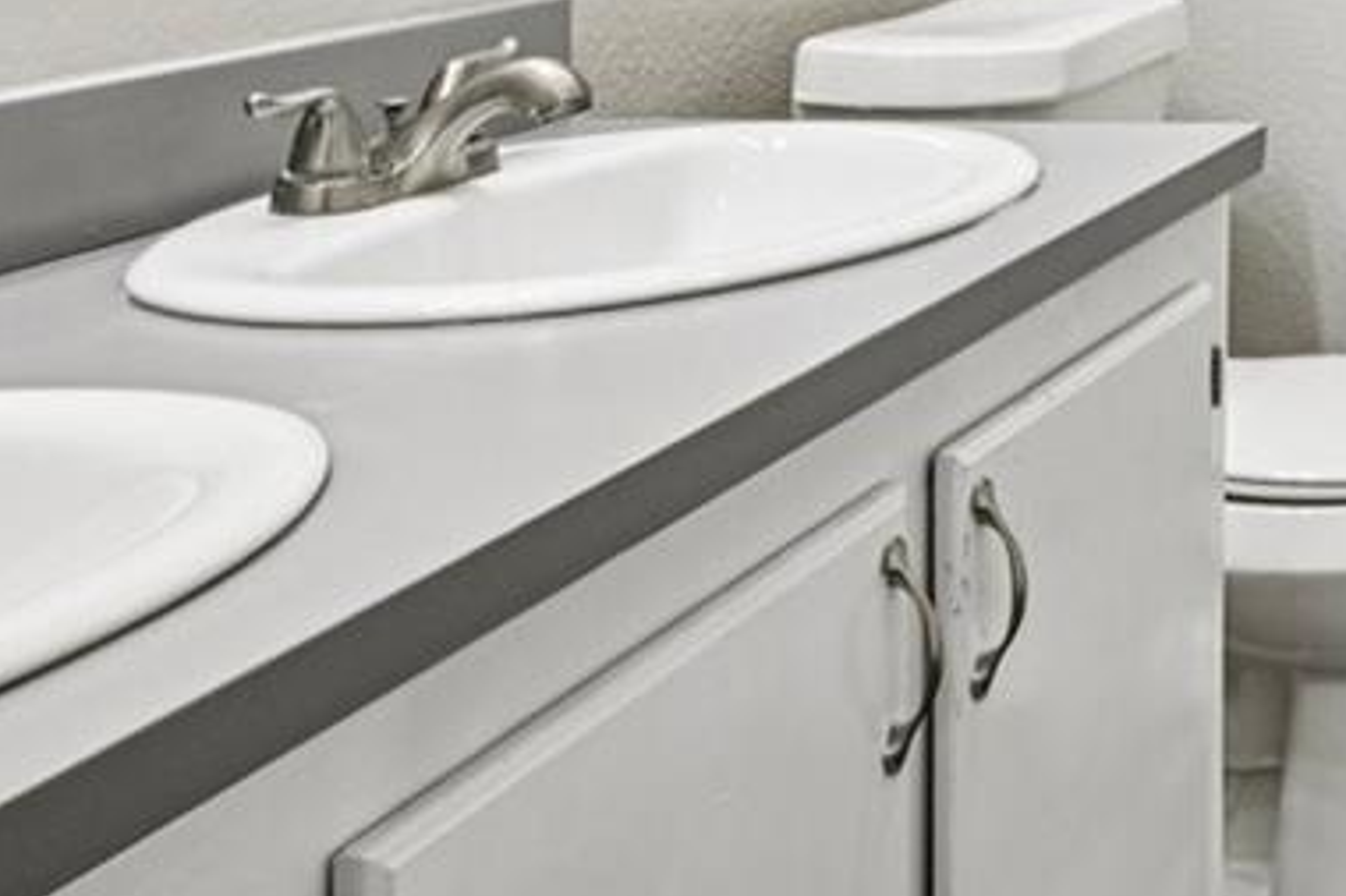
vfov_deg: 20.7
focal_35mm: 59
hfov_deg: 26.5
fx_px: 2205
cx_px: 1920
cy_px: -305
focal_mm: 14
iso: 360
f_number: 11
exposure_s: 1/15
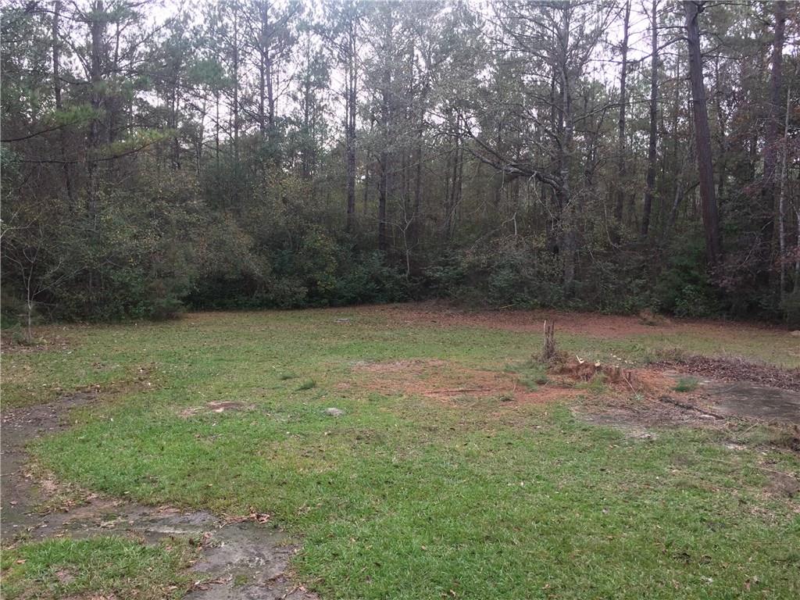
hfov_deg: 61.7
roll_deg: -2.5
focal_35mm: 29
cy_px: 300
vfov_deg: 48.2
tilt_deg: -2.4
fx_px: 670
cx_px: 400
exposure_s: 1/60
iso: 32
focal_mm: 4.15
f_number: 2.2
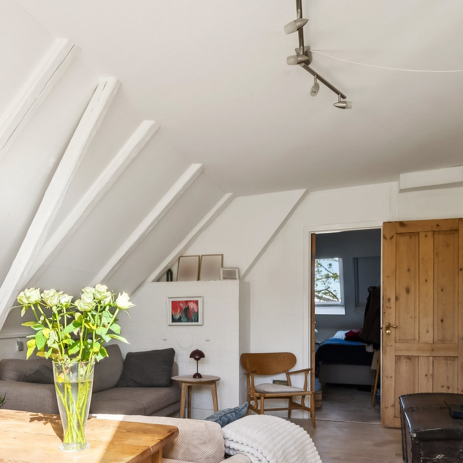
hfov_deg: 53.4
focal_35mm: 30
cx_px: 173
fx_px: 454
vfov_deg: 53.2
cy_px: 301
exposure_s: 1/125
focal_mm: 12
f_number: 5.6
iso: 250
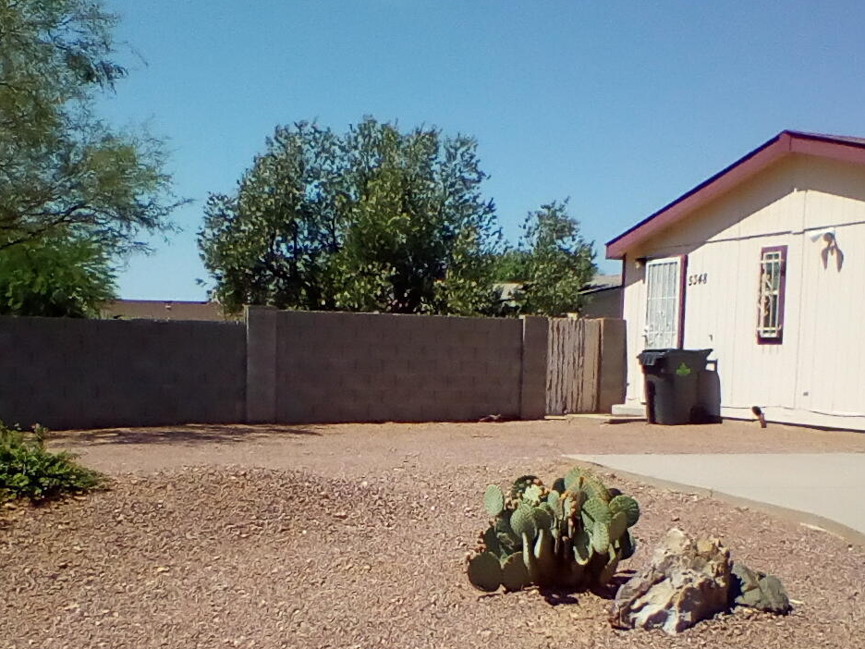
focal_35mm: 53
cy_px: 463
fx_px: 1324
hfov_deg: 36.2
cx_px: 442
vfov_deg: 27.3
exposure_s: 1/2128
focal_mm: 2.38
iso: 105
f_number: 2.4
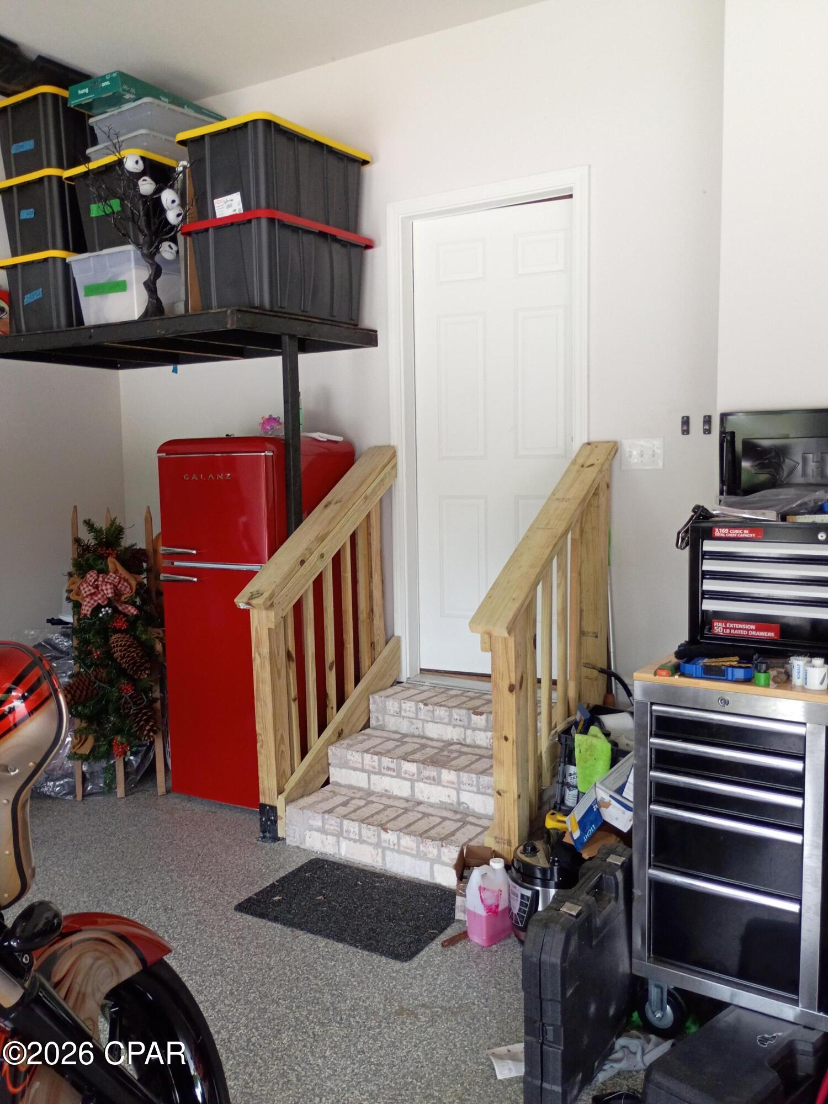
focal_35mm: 29
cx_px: 414
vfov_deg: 61.7
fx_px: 925
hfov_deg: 48.2
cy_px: 552
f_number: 1.8
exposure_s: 1/60
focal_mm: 4.27
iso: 100
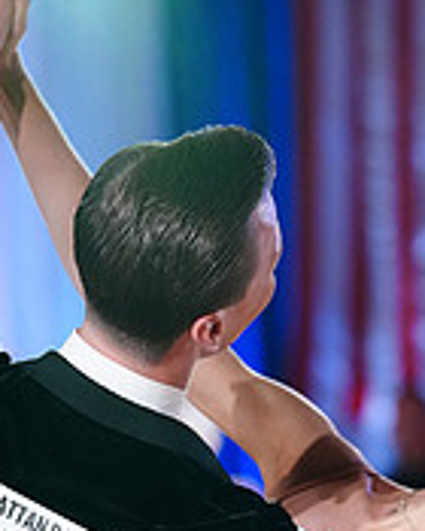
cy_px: 768
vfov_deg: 5.0
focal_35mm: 388
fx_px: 6101
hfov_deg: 4.0
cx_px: 348
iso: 3200
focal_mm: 125
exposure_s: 1/500
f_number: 3.2
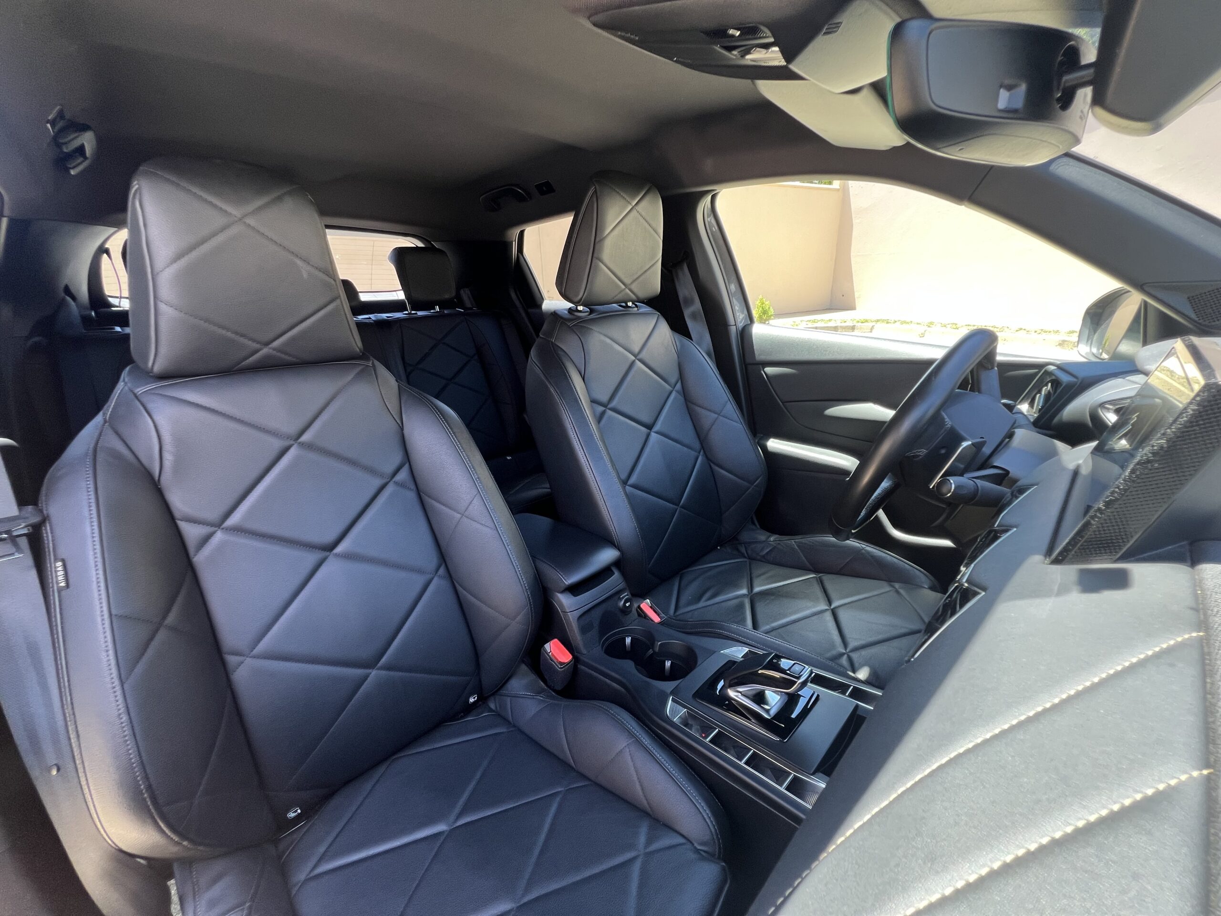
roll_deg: +2.8
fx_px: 459
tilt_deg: -21.1
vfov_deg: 89.9
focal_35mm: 13
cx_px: 610
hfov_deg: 106.2
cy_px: 458
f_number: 1.8
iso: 50
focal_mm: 1.57
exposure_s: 1/99
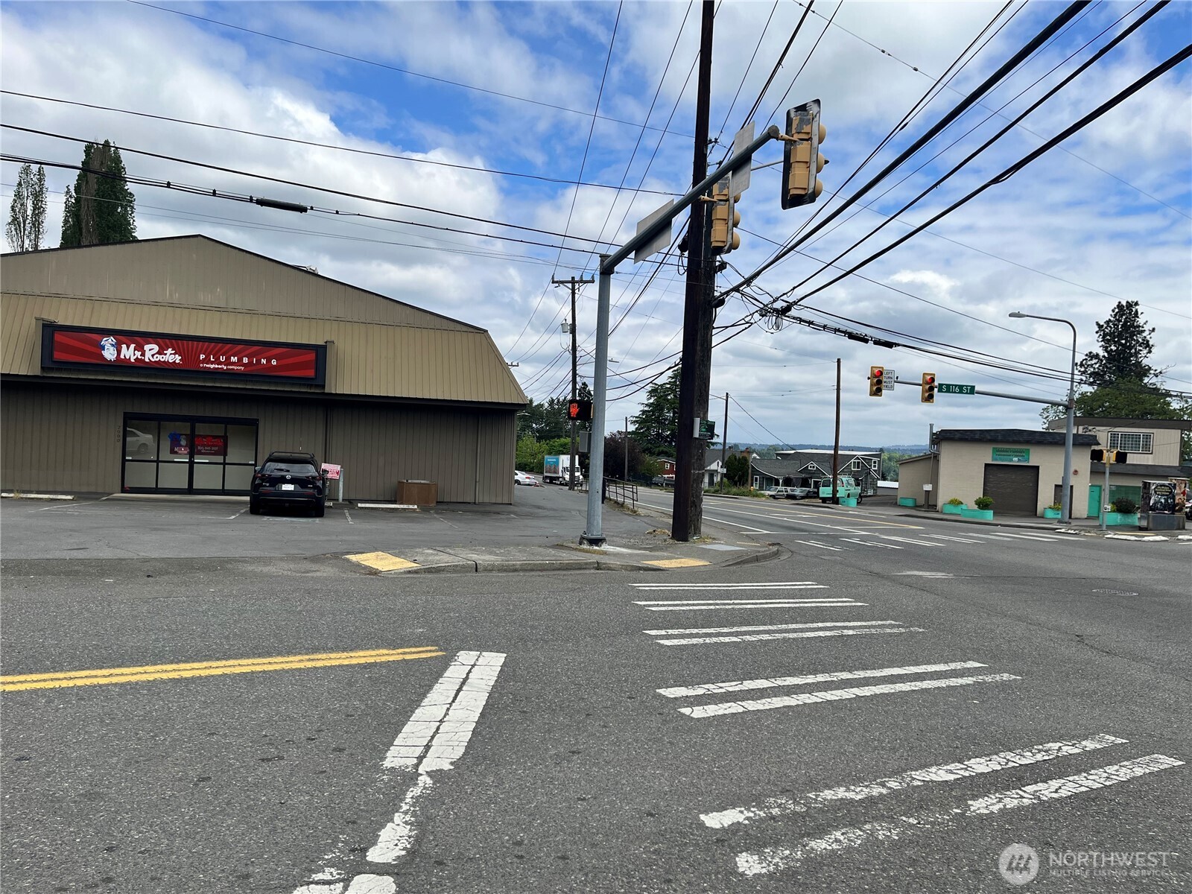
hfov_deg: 67.3
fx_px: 895
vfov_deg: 53.1
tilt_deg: -0.2
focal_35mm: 26
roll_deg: -2.9
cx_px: 596
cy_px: 447
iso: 50
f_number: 1.6
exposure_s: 1/4149
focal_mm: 5.1
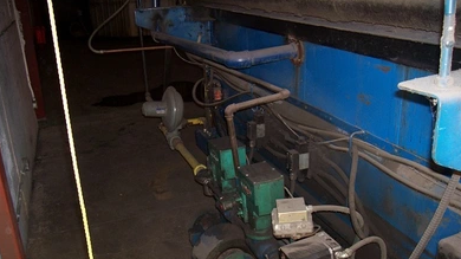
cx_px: 232
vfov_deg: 30.9
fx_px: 464
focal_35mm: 38
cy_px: 170
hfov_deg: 52.8
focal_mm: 5.6
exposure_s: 1/64
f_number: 2.7
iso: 80
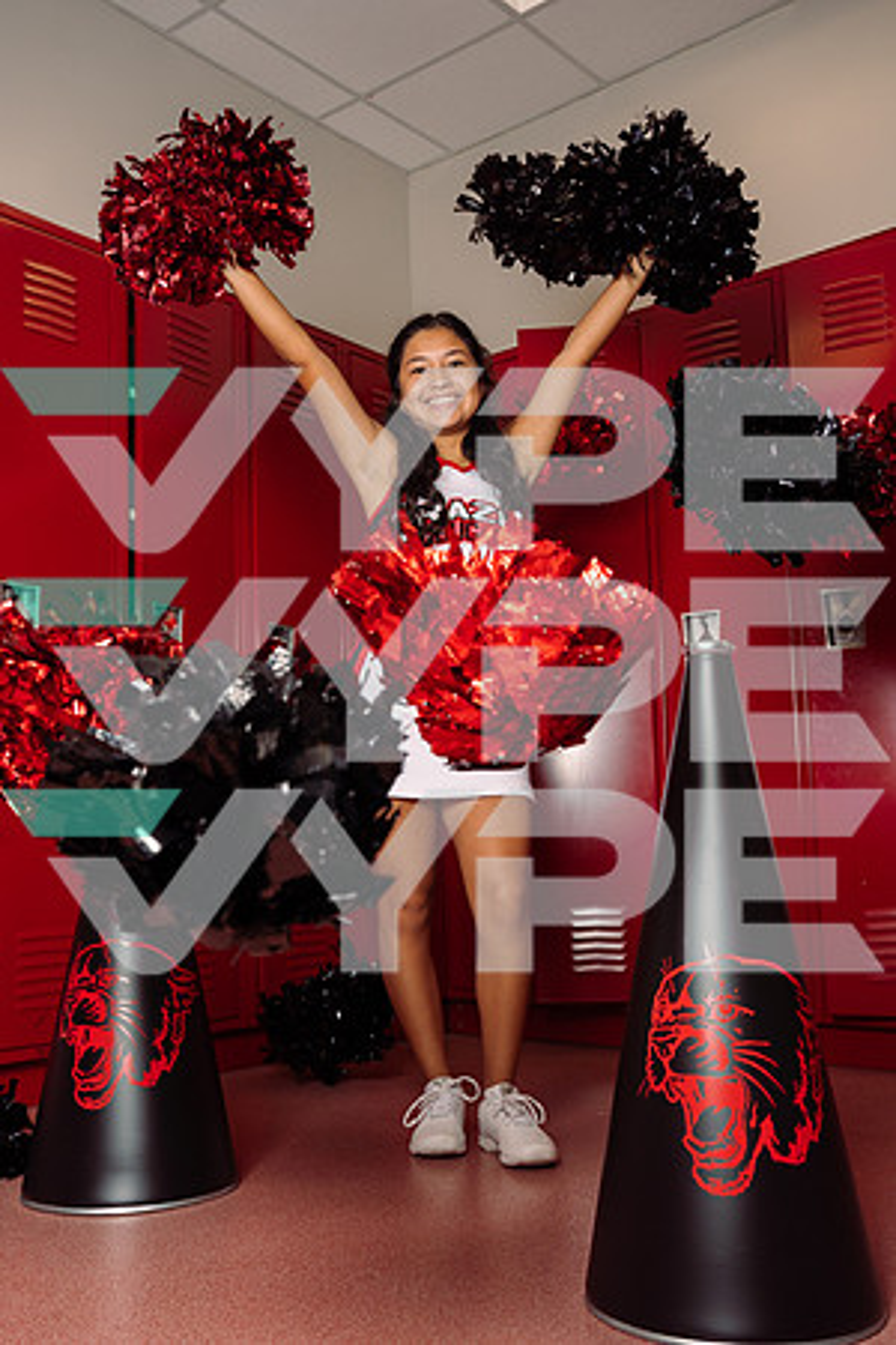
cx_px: 448
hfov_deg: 36.9
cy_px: 672
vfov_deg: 53.1
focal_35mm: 36
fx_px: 1344
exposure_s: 1/250
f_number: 5
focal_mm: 36
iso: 200
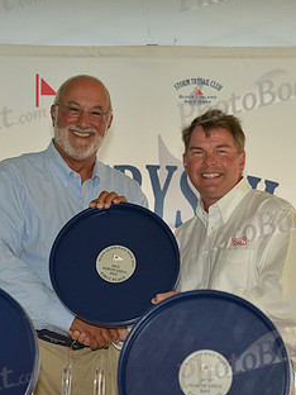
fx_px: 1425
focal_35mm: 125
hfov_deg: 11.9
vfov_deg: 15.8
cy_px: 179
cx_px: 113
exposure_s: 1/320
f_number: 4
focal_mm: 70
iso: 1000
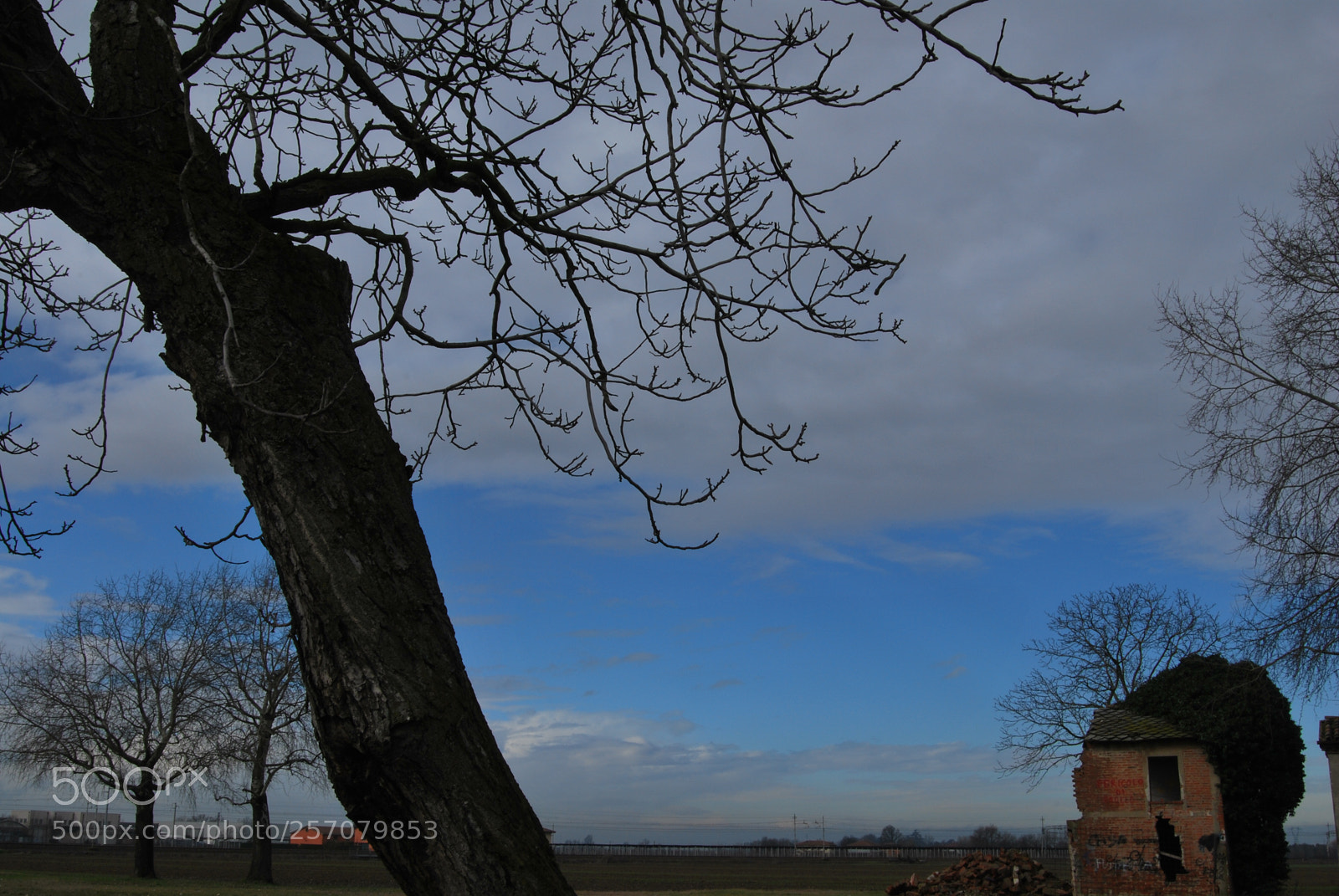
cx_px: 670
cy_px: 448
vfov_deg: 34.3
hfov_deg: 49.5
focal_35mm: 39
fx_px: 1452
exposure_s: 1/60
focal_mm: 26
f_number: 25
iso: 100
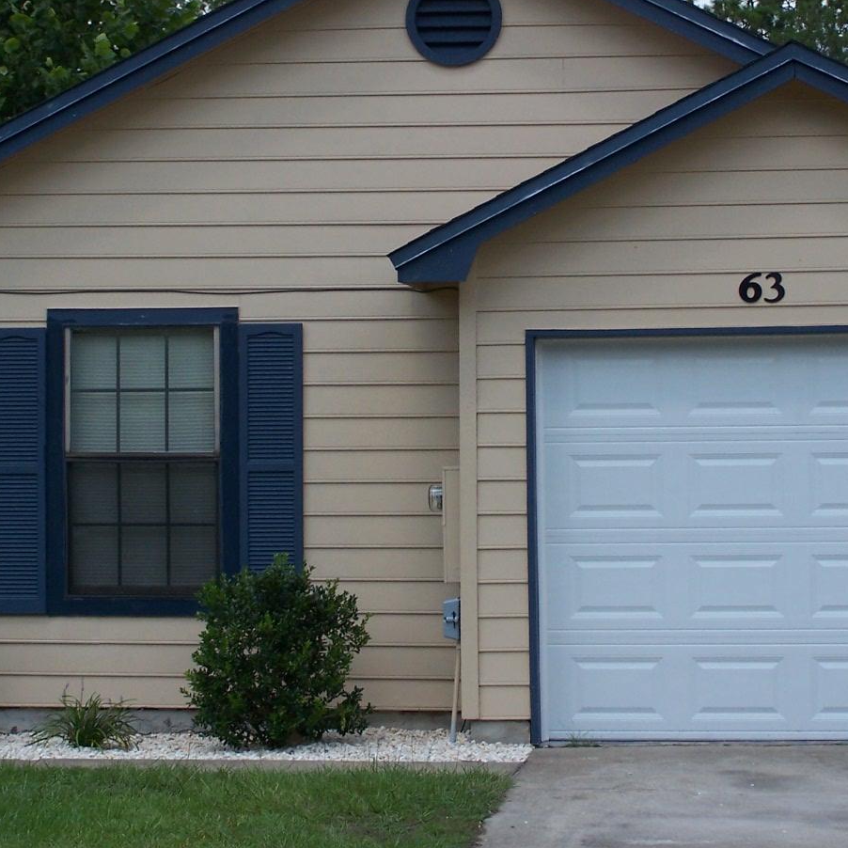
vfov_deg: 15.3
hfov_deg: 15.3
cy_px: 313
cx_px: 498
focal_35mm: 114
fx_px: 3160
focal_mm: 12.4
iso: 80
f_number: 3.2
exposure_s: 1/1000
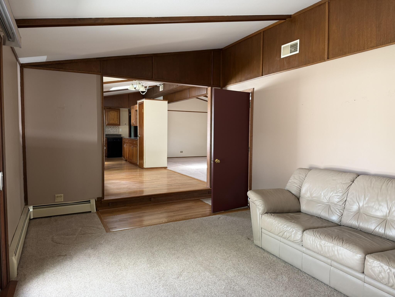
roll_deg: -0.4
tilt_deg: -3.3
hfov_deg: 71.6
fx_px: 274
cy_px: 148
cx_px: 198
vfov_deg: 56.8
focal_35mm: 24
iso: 160
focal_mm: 6.76
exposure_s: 1/121
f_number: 1.78
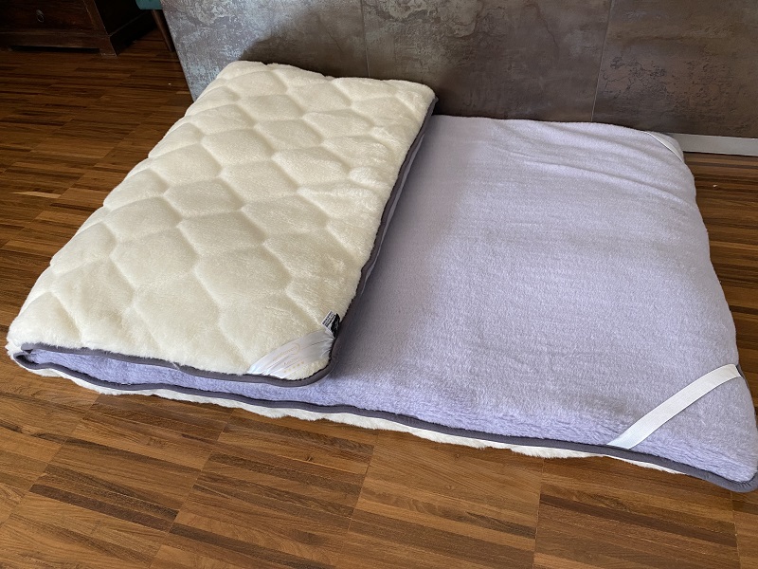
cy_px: 284
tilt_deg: -43.9
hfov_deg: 67.3
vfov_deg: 53.1
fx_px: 569
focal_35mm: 26
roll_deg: +8.1
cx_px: 379
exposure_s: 1/92
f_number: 1.8
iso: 125
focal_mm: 4.25
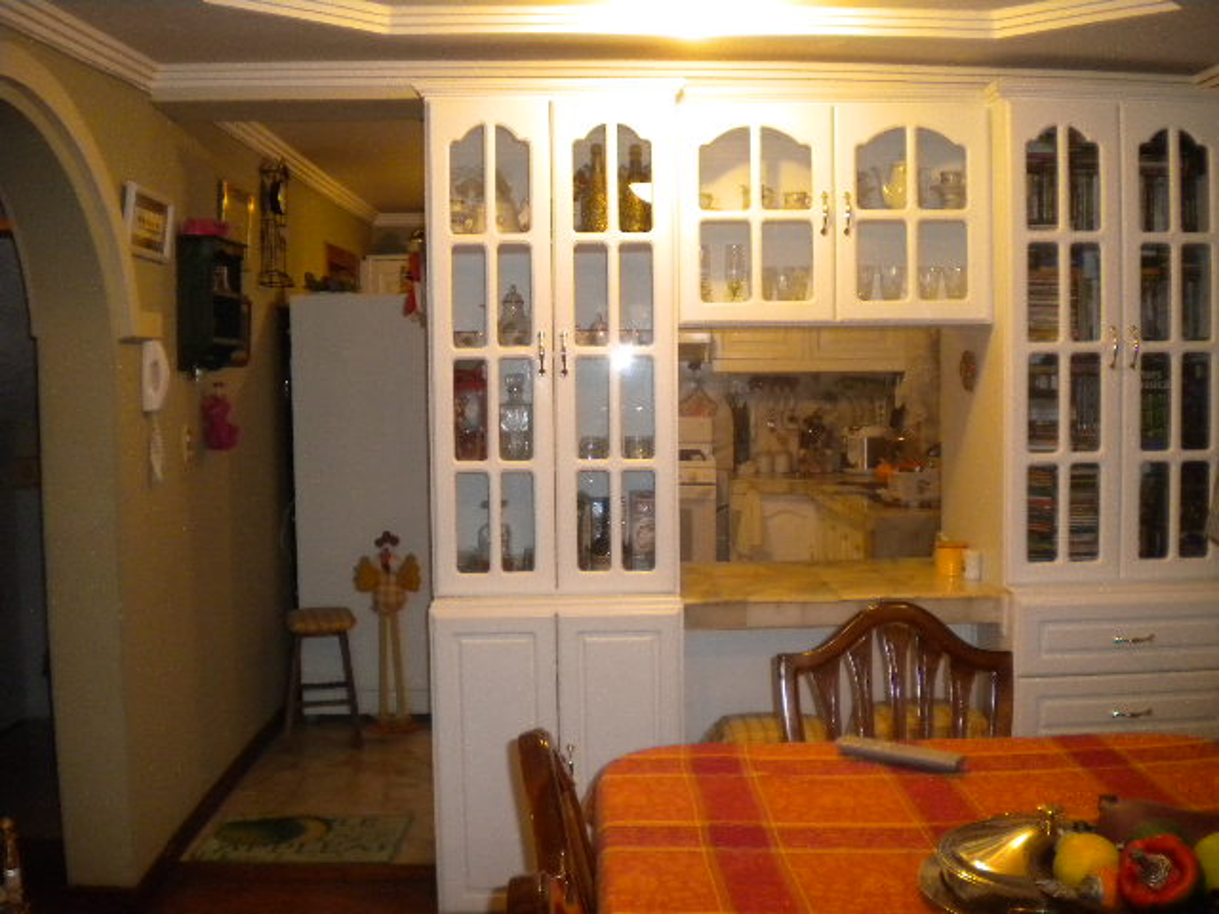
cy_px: 457
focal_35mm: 35
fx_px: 1233
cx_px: 610
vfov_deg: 40.7
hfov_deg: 52.6
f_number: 3.1
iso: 400
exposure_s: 1/30
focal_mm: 6.3
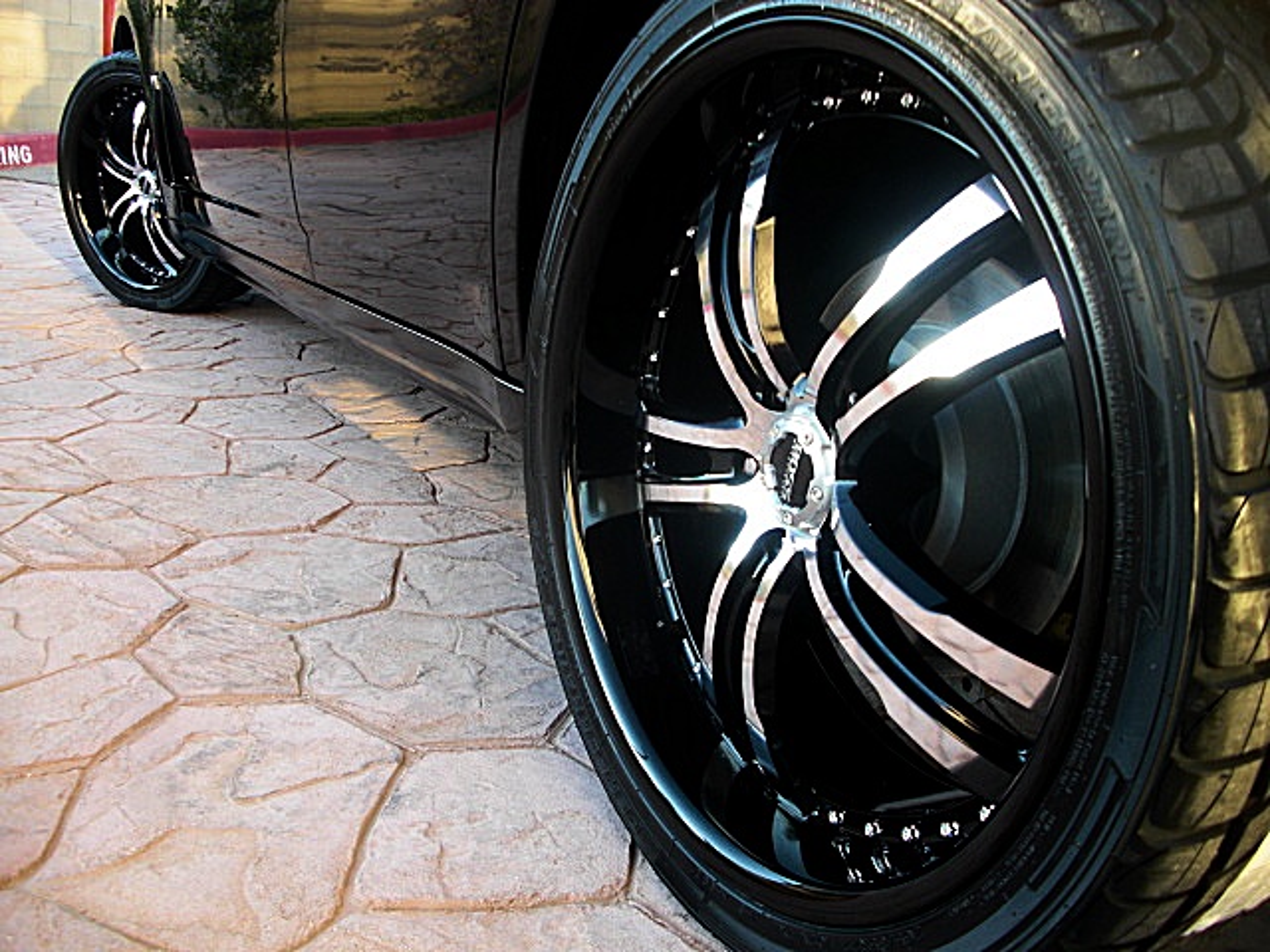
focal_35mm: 36
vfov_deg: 39.7
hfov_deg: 51.4
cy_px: 476
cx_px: 635
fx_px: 1321
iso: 100
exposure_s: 1/60
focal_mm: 6.3
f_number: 2.8
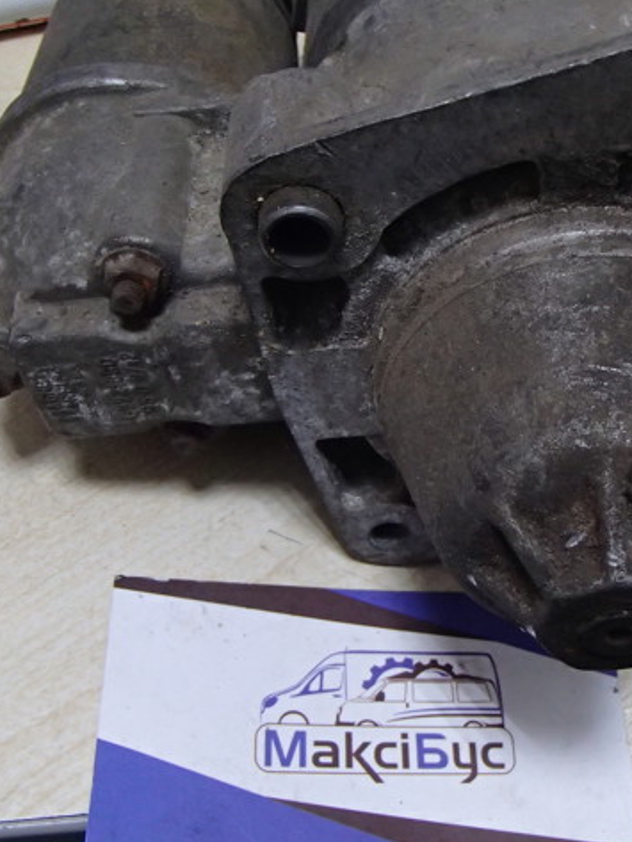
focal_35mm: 50
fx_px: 1217
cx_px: 445
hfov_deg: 28.8
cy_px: 419
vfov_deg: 38.2
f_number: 4.7
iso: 800
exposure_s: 1/40
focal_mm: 6.64
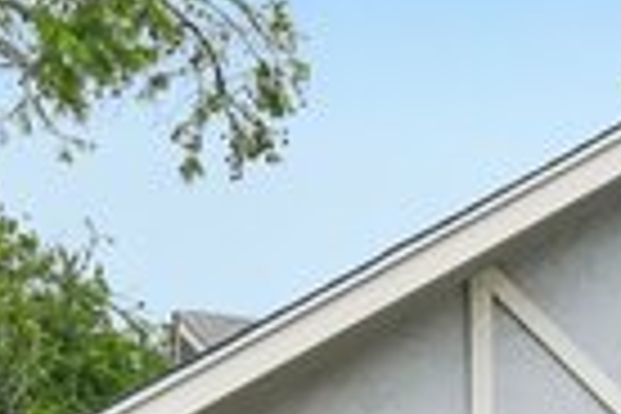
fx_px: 2087
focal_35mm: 121
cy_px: 722
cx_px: 1048
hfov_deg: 15.1
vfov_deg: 10.7
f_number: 8
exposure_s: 1/350
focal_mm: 26
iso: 200
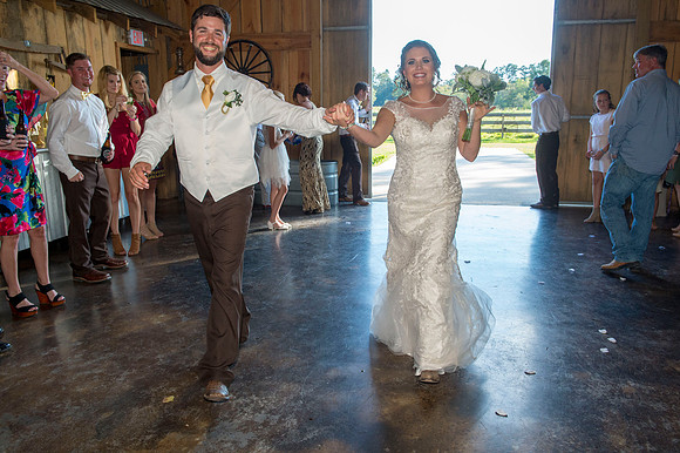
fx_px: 585
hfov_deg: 60.3
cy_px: 226
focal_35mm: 31
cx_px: 340
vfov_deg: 42.3
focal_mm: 31
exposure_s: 1/320
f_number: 8
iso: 1600
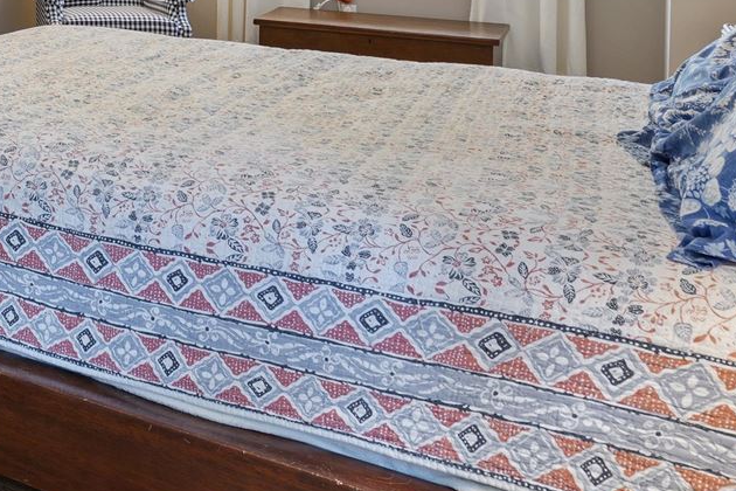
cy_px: -172
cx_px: -221
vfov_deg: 22.7
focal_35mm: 52
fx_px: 1063
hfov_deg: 30.3
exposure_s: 1.3
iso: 320
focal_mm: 16
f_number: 7.1
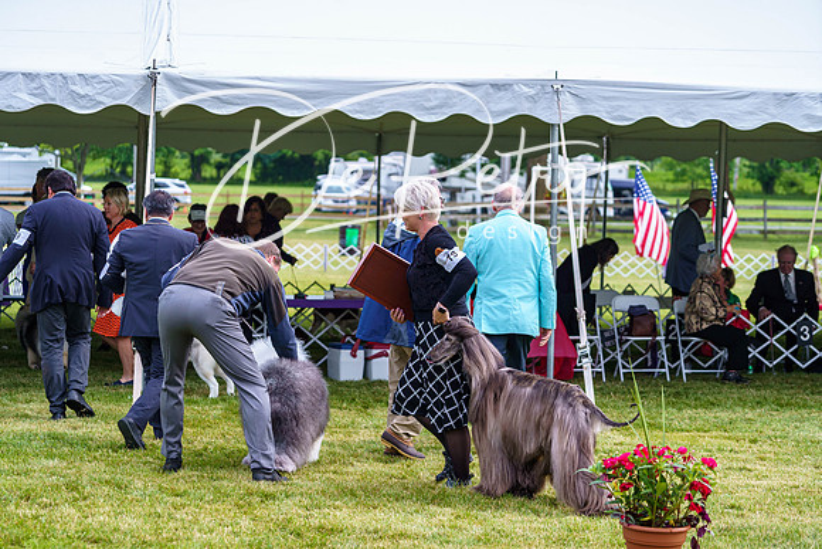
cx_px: 411
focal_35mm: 94
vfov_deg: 14.6
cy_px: 274
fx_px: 2147
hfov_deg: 21.7
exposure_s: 1/500
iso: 250
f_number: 4
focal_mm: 94
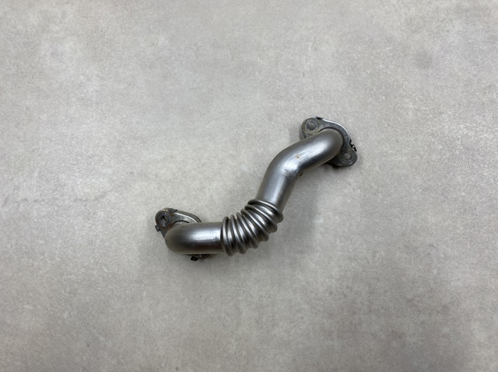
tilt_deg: -82.8
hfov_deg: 67.3
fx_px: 374
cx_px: 249
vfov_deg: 53.0
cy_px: 186
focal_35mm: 26
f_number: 1.8
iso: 32
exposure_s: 1/217
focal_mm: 4.25
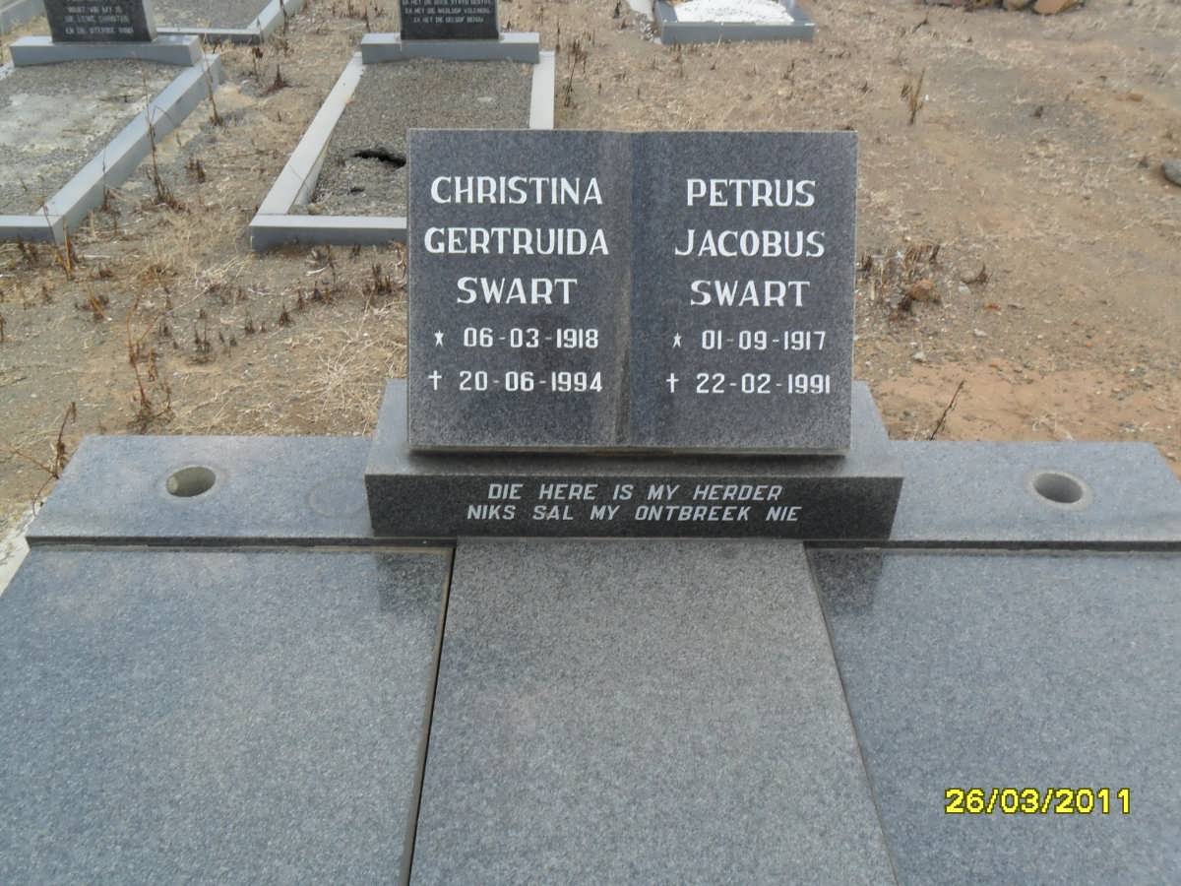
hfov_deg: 56.8
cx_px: 590
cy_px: 443
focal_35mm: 32
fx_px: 1092
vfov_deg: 44.2
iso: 100
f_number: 3.7
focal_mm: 5.7
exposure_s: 1/125
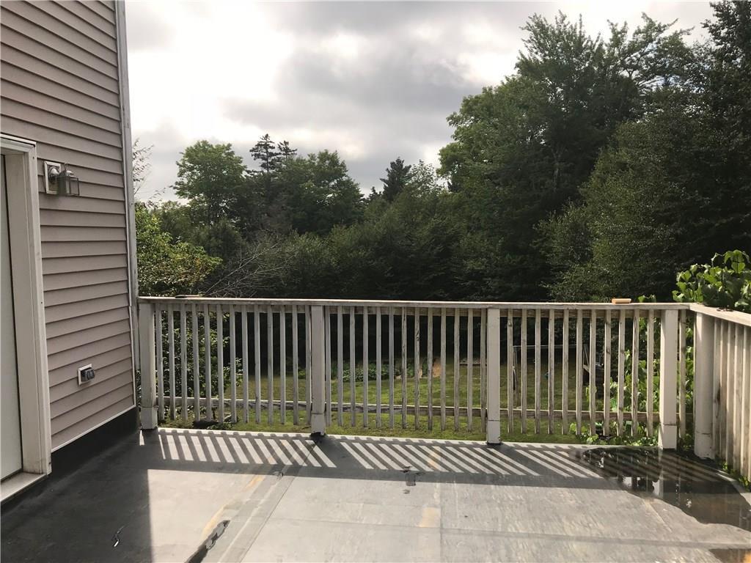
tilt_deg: -2.4
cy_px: 282
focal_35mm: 28
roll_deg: +0.9
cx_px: 376
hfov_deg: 63.4
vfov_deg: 49.7
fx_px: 607
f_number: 1.8
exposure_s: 1/2227
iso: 20
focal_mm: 3.99
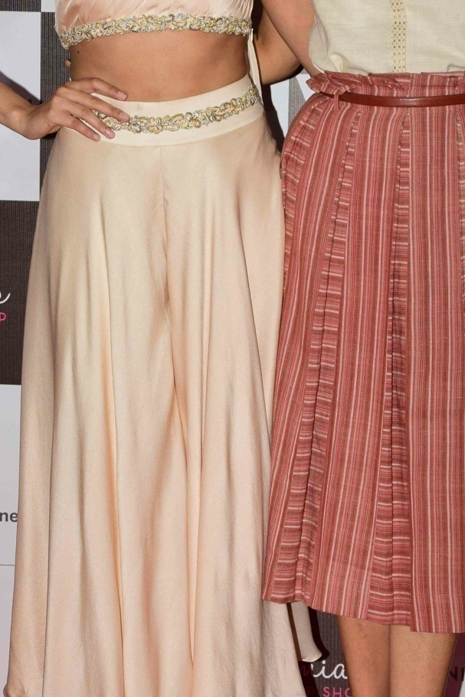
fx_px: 2364
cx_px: 267
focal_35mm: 122
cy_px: 284
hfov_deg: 11.2
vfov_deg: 16.8
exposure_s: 1/160
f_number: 5.6
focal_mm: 38
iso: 400
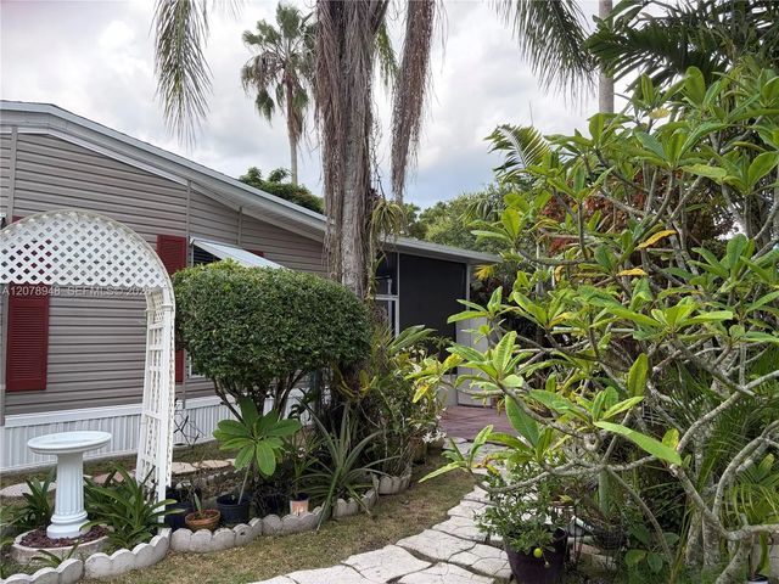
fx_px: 585
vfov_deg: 53.1
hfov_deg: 67.3
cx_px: 390
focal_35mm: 26
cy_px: 292
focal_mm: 5.96
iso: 64
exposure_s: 1/660
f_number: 1.6
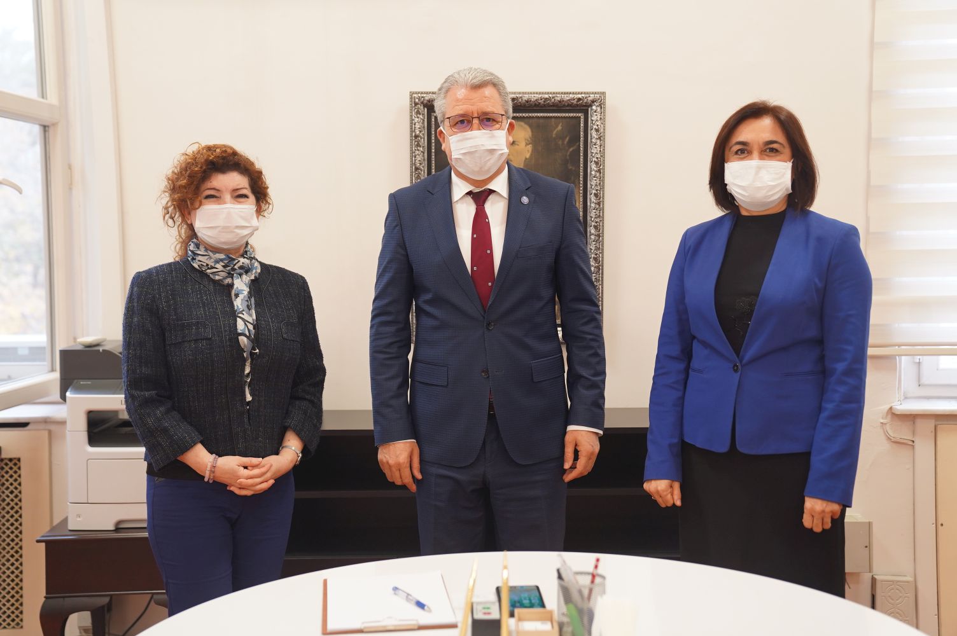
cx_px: 478
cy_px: 318
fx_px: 1222
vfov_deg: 29.2
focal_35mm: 46
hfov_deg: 42.8
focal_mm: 46
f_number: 3.2
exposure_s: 1/100
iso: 1600
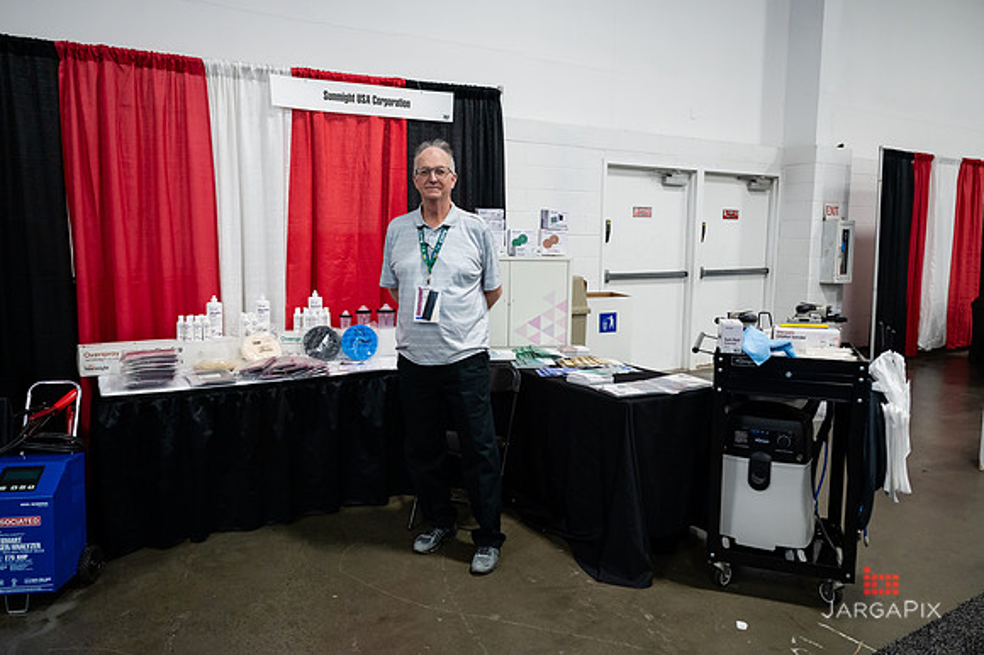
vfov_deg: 51.0
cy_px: 324
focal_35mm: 25
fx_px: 687
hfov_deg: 71.2
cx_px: 499
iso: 2500
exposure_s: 1/250
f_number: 3.2
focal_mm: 24
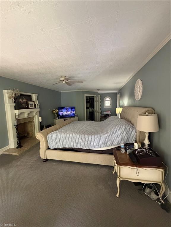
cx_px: 86
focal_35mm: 14
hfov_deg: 85.7
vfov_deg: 102.1
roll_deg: +1.4
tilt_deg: -5.7
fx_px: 92
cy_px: 114
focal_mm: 2.22
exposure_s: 1/60
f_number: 2.2
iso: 1000
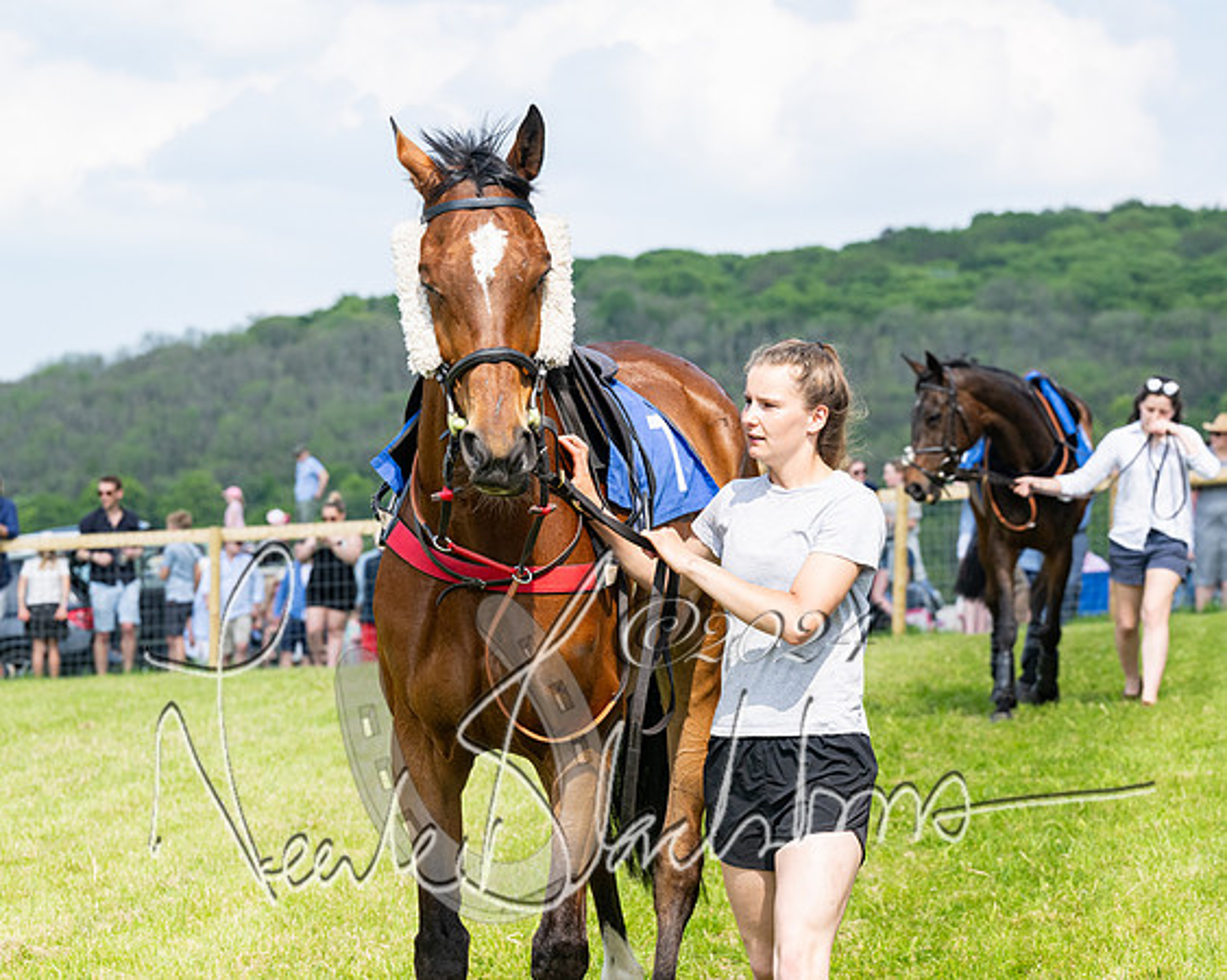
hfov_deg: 12.7
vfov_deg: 10.1
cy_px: 490
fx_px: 5522
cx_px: 614
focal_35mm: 152
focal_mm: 135
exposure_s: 1/800
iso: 400
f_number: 8
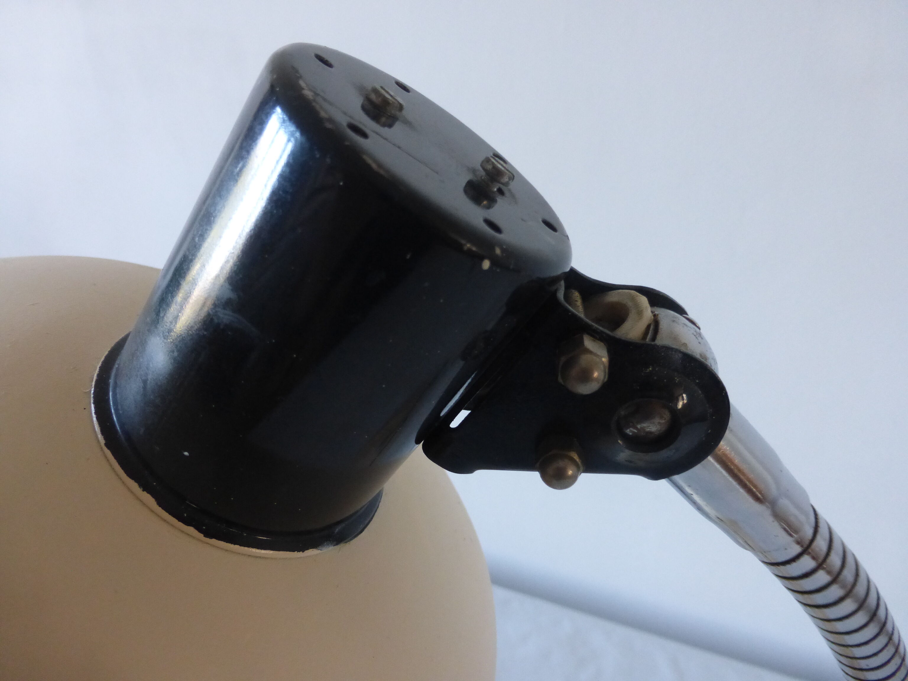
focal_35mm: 24
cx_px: 454
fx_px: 630
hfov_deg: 71.6
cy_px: 340
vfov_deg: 56.8
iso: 400
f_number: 3.3
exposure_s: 1/30
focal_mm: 4.3
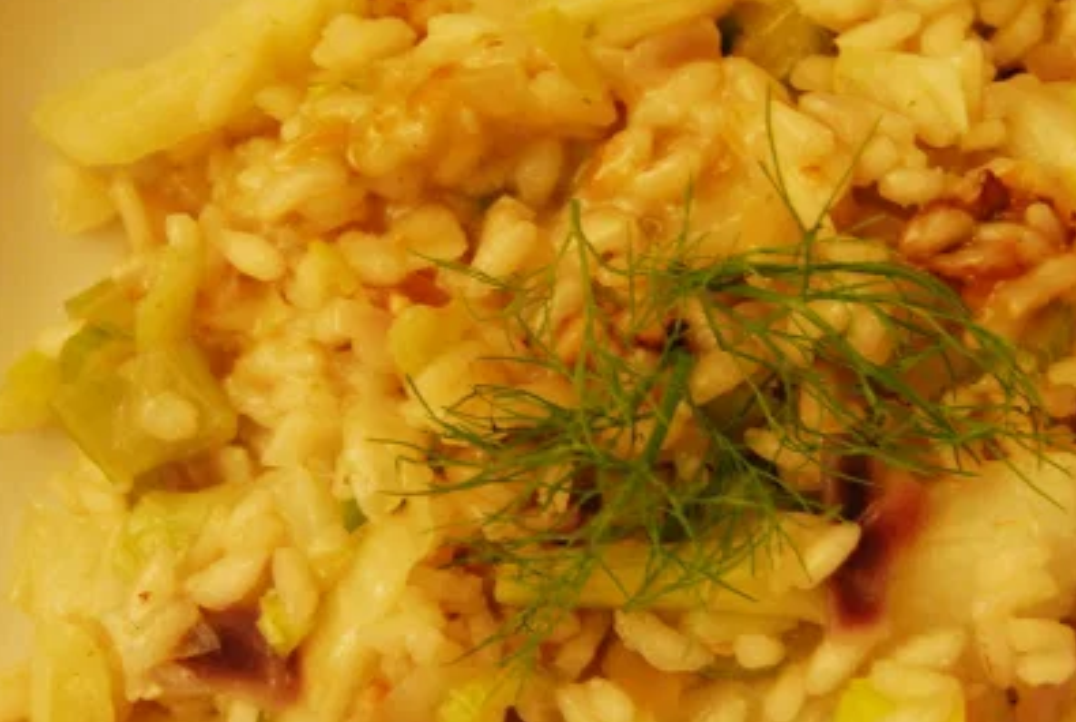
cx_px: 493
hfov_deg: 23.9
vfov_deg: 16.1
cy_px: 384
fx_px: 2545
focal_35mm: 85
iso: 1400
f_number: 4.2
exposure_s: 1/30
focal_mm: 28
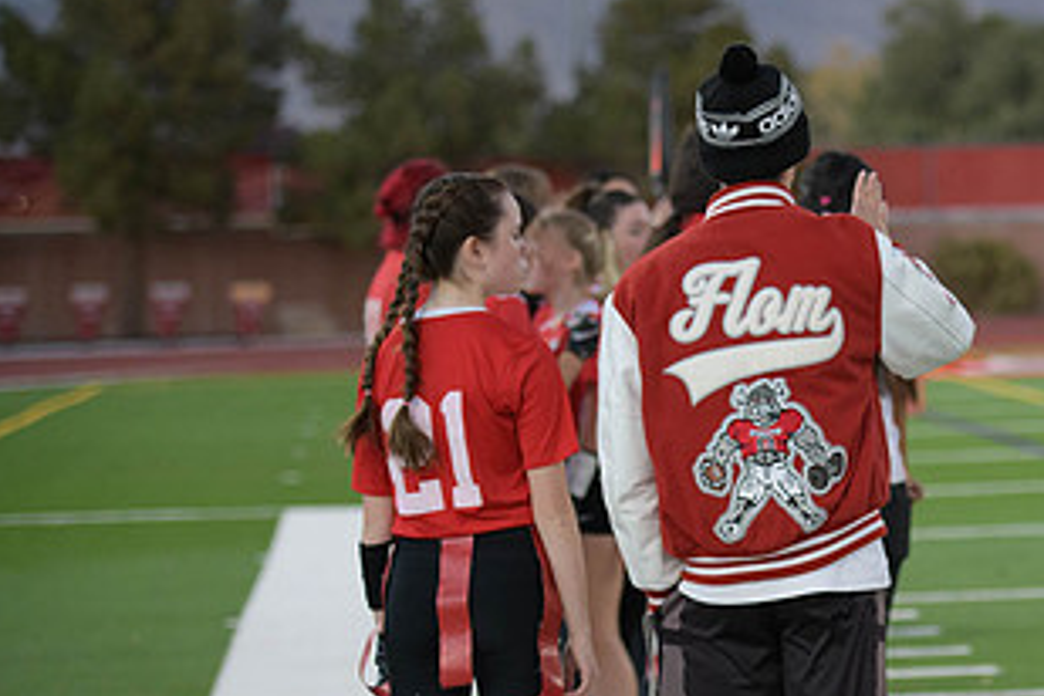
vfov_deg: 7.5
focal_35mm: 184
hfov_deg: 11.1
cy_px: 552
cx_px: 973
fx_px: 5336
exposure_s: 1/640
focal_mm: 98
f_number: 2.8
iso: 1250
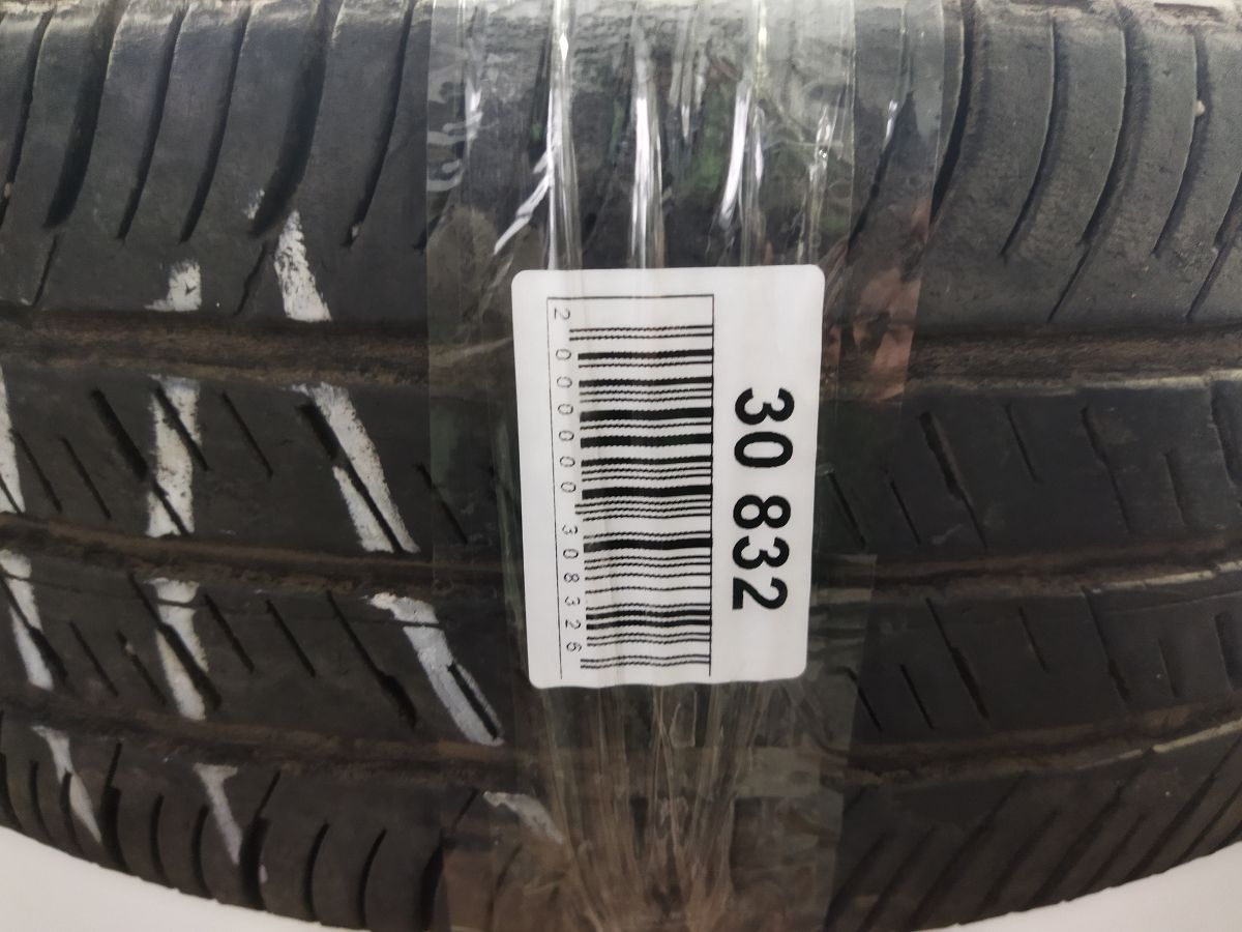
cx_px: 621
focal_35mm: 27
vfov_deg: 51.4
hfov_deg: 65.3
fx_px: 969
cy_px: 466
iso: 628
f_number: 1.79
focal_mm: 4.71
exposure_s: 1/25
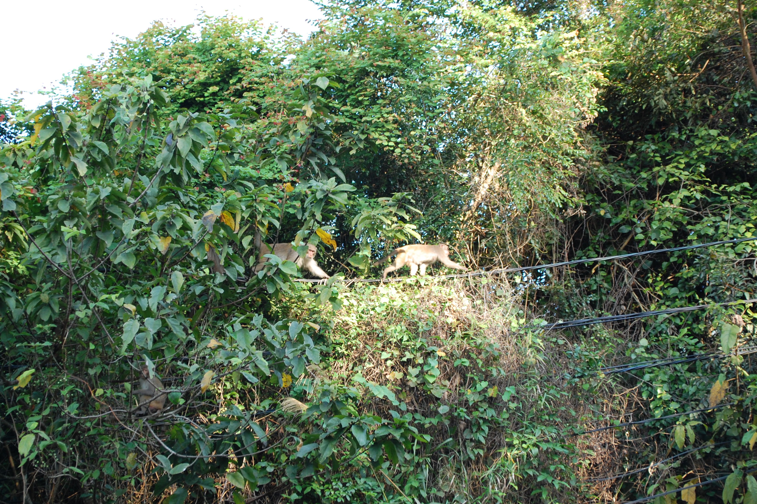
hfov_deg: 26.7
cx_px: 374
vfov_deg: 17.9
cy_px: 251
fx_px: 1598
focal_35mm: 76
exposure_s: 1/125
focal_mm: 50
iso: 400
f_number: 5.6
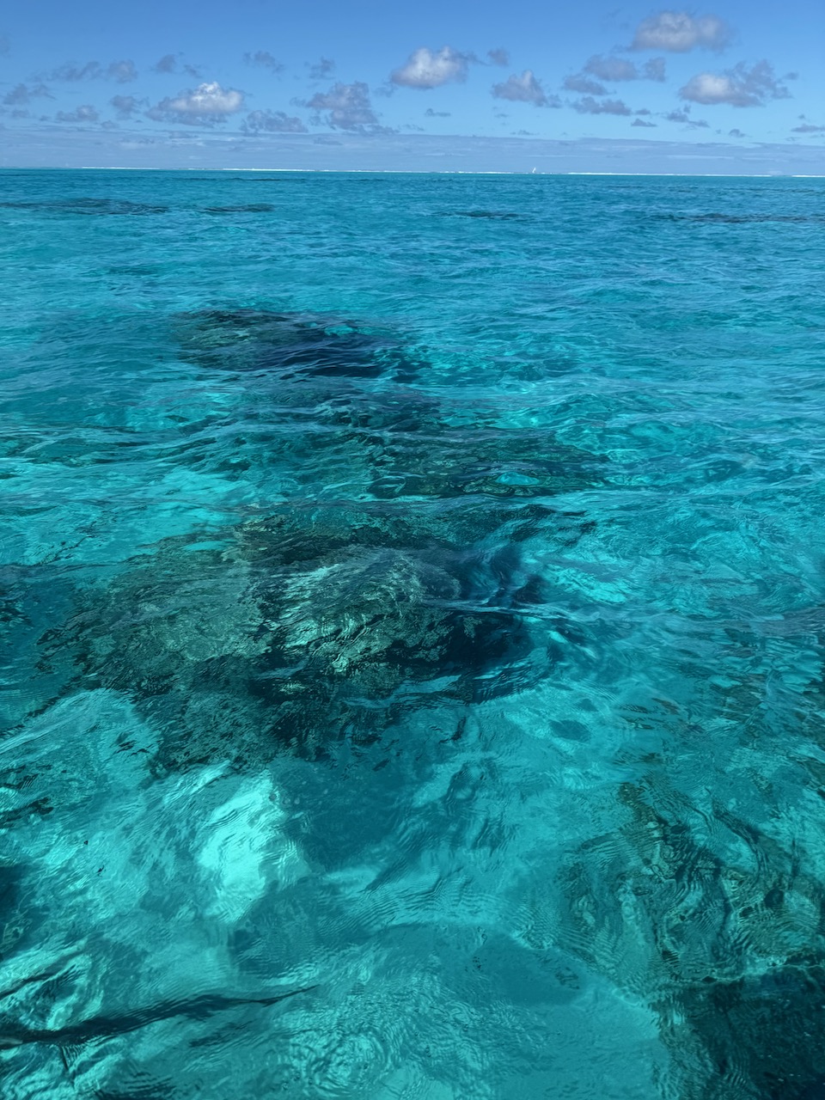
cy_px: 550
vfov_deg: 71.6
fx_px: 763
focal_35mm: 24
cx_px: 412
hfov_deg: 56.8
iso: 80
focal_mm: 6.76
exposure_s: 1/5714
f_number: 1.78
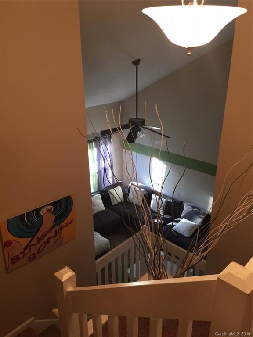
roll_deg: +0.7
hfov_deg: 48.2
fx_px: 283
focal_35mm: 29
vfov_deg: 61.7
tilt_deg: -22.1
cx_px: 126
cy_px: 168
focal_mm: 4.15
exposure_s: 1/15
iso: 40
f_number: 2.2
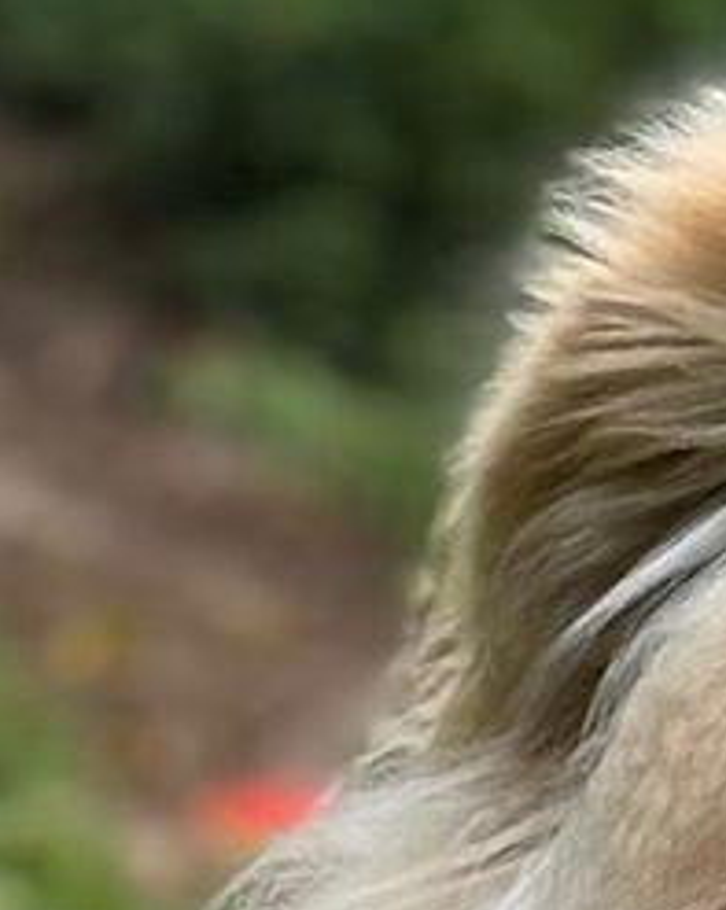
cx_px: 697
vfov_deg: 5.7
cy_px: 2540
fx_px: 8718
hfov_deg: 4.8
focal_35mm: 324
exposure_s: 1/60
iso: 200
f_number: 1.78
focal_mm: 6.76
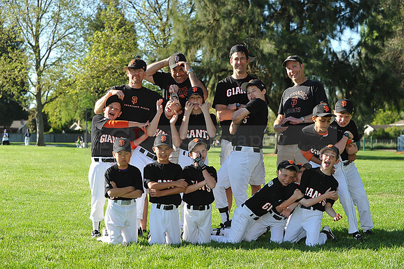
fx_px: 965
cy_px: 134
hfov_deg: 23.7
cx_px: 202
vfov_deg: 15.9
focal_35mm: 86
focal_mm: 86
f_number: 5.6
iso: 200
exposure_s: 1/400
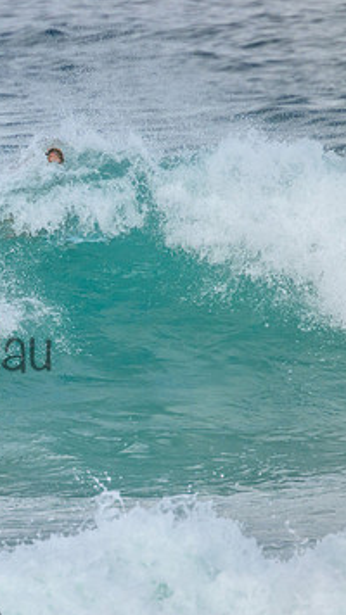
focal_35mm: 1367
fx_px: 22317
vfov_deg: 1.6
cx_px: -131
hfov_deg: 0.9
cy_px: 331
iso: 1250
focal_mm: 800
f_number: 11
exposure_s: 1/2000
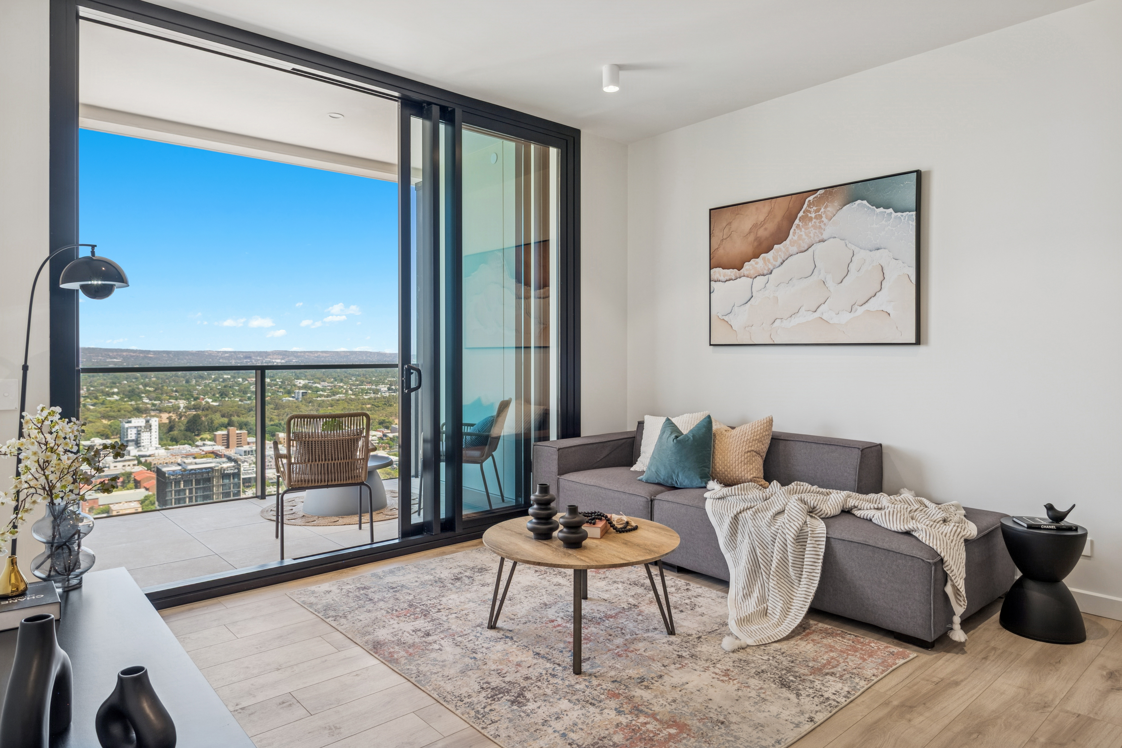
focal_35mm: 22
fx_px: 686
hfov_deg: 78.6
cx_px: 561
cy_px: 374
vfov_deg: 57.2
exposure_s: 1/125
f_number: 8
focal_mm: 22
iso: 200
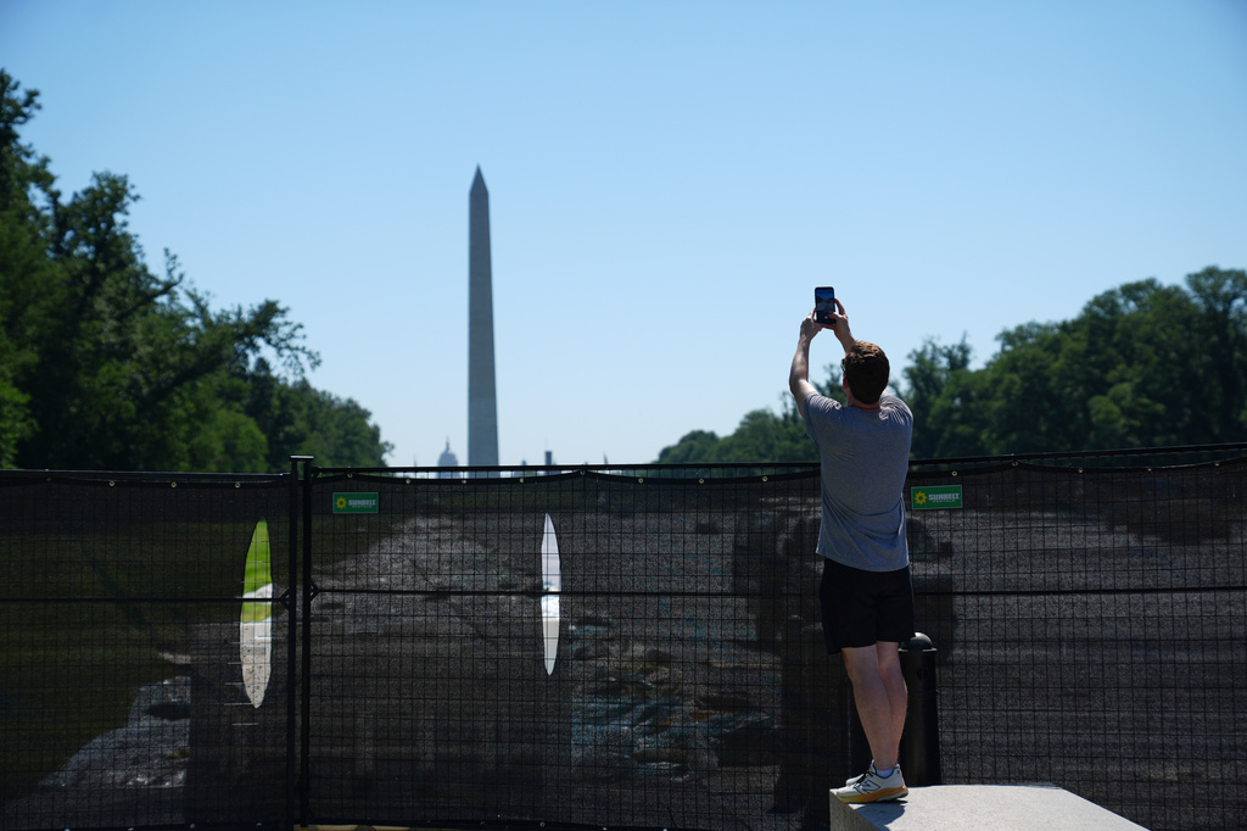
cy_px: 416
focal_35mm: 62
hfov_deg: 32.4
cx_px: 624
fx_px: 2147
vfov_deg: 21.9
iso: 125
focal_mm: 62
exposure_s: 1/2500
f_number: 3.2
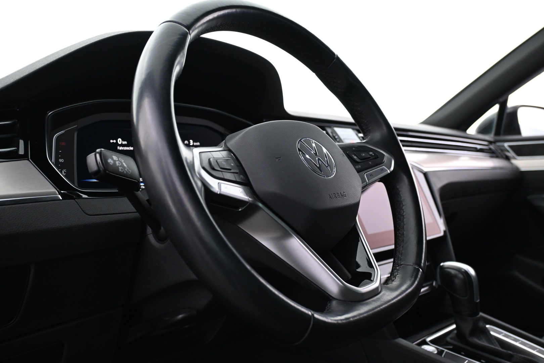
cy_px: 182
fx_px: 499
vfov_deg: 40.0
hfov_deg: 57.2
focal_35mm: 33
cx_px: 272
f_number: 4
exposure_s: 1/15
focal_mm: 22
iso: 1600
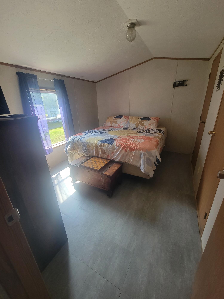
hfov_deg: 89.9
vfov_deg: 106.2
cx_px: 112
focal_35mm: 13
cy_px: 150
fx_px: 112
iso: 125
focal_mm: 2.2
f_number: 2.2
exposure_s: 1/60
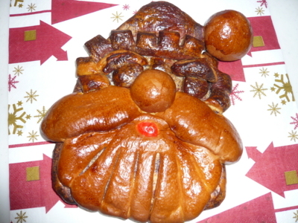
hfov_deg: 63.4
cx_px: 149
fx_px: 241
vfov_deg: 49.7
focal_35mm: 28
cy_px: 112
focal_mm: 4.6
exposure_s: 1/30
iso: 100
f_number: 2.8
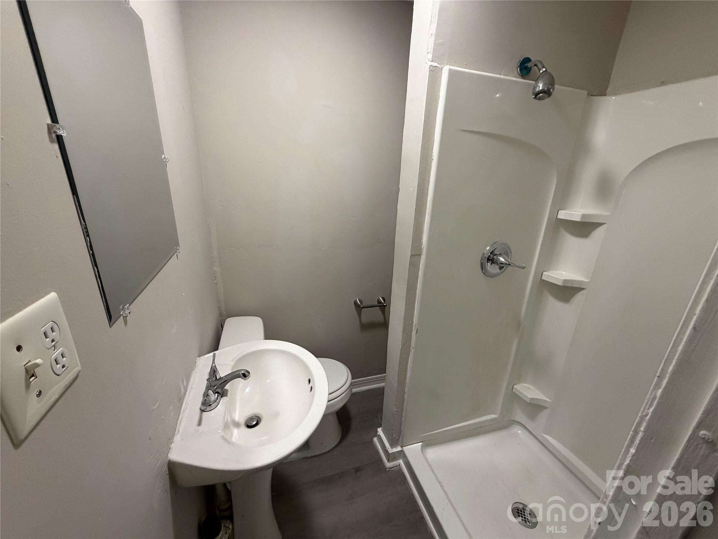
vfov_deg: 85.7
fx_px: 290
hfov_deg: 102.1
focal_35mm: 14
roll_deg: -2.5
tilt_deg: -19.6
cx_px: 359
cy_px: 270
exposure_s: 1/60
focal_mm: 2.22
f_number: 2.2
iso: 320
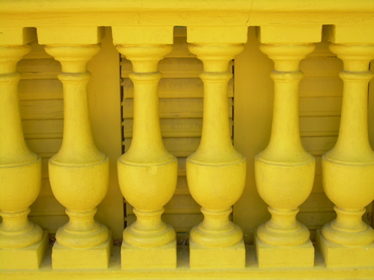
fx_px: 702
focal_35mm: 65
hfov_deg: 29.8
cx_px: 187
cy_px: 140
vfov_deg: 22.6
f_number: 3.6
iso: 50
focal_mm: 11
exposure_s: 1/46.2
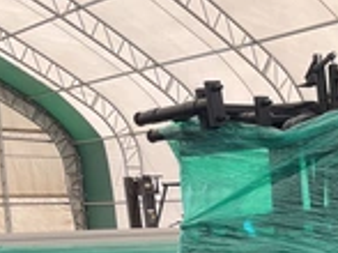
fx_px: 771
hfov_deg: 23.2
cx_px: 372
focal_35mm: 79
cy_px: 324
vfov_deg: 17.5
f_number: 1.8
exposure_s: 1/164
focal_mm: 3
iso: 20
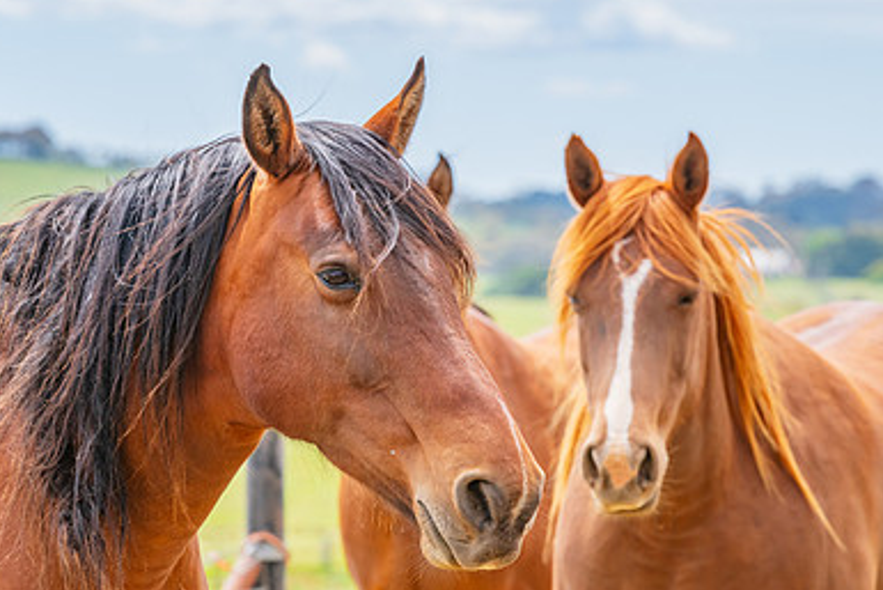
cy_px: 336
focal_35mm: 301
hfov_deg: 6.8
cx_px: 355
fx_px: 7385
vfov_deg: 4.6
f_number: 8
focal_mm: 200
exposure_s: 1/500
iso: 400
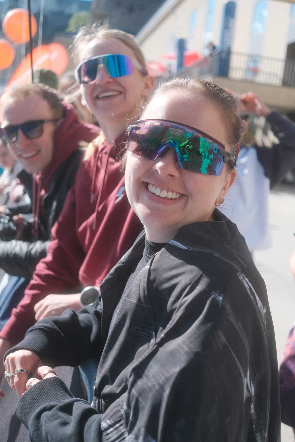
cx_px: 148
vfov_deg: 47.4
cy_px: 221
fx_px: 504
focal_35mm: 41
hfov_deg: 32.6
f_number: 2.8
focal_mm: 27
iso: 800
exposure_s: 1/4000
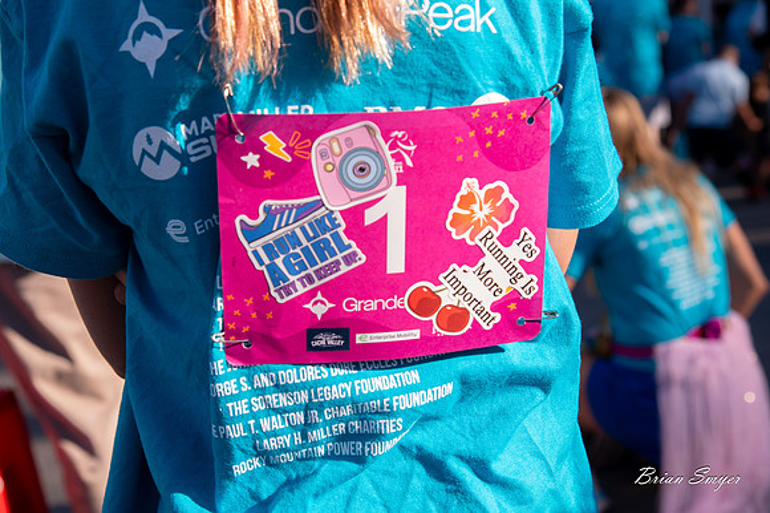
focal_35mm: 66
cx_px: 385
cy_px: 256
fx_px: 1411
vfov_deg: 20.6
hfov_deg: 30.5
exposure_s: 1/640
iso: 500
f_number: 7.1
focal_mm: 66
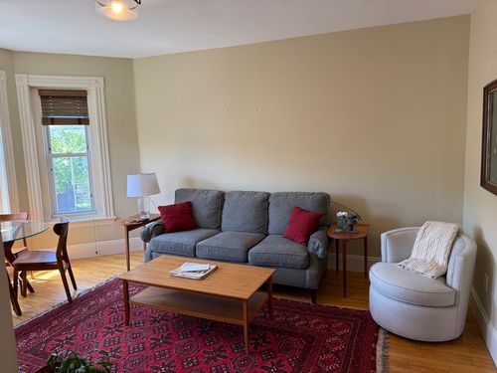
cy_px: 186
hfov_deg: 71.6
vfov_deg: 56.8
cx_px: 248
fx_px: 345
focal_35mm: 24
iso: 100
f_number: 1.78
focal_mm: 6.76
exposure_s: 1/120
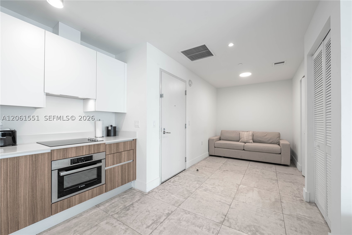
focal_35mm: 14
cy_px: 118
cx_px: 176
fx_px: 137
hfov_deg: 104.3
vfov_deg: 81.2
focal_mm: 14
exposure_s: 1/6
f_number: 11
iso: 400
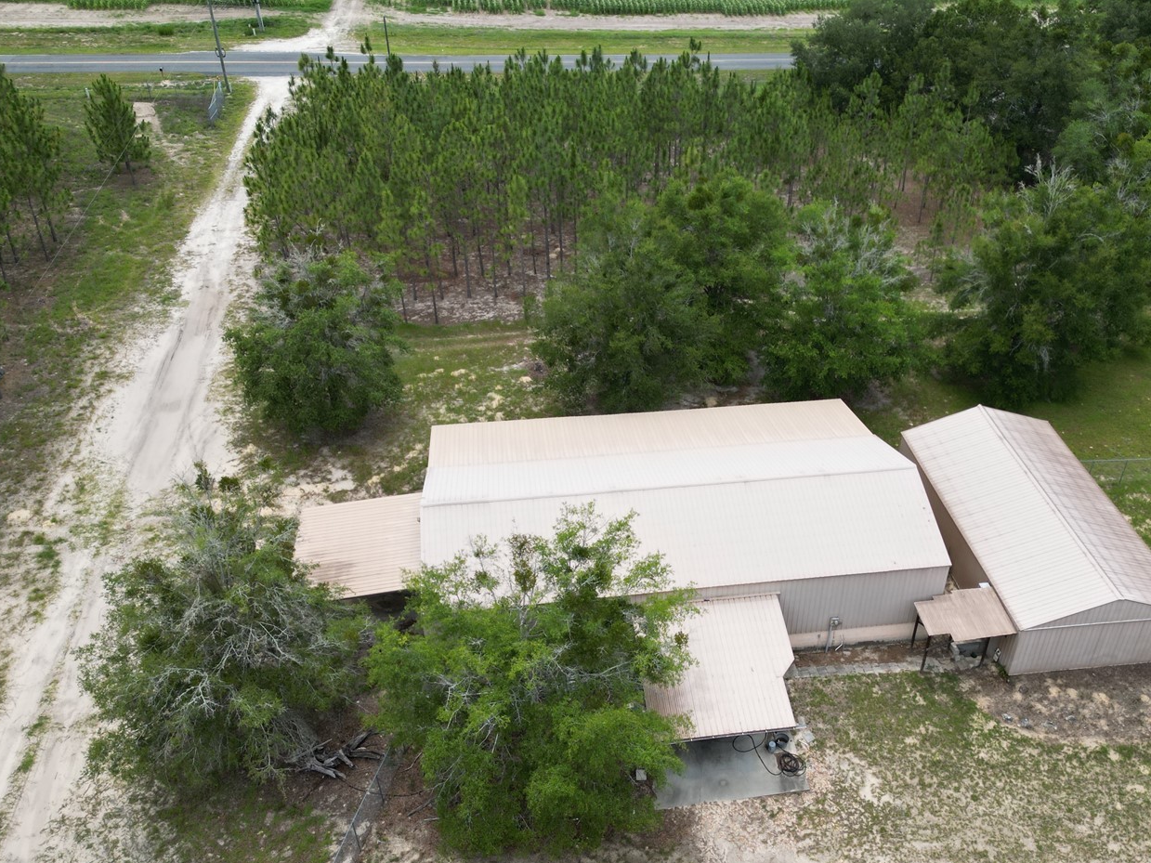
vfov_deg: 45.4
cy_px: 467
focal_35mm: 31
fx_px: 1031
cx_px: 675
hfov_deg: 58.0
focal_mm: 6.72
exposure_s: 1/2000
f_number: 1.7
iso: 150
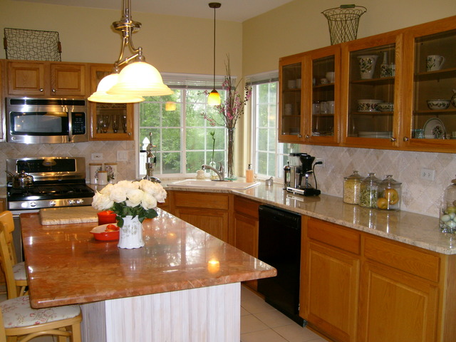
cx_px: 228
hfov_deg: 52.6
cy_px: 171
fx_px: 461
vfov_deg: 40.7
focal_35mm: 35
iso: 100
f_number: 2.8
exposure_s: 1/45
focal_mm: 5.8
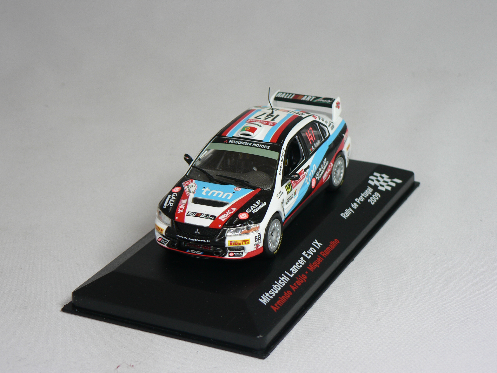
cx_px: 248
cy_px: 186
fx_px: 1249
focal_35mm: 87
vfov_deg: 17.0
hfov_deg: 22.5
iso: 80
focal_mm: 14.5
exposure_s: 1/60
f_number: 3.2
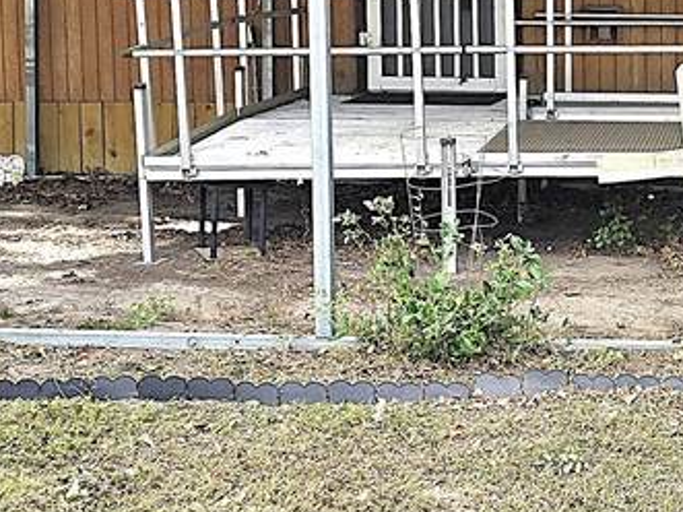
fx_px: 1755
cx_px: 706
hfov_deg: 21.2
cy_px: 105
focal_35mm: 89
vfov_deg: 16.5
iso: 12
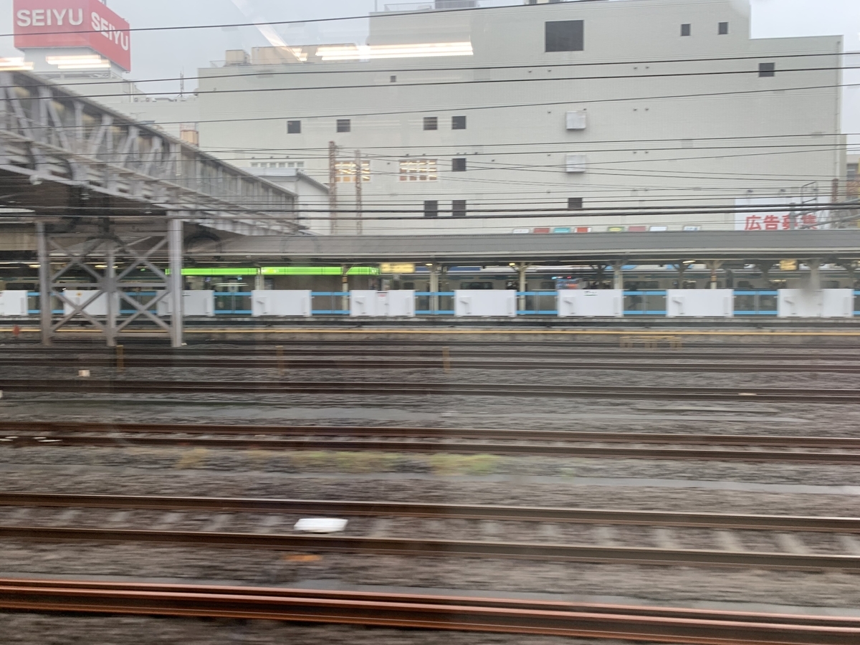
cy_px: 322
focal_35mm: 26
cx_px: 430
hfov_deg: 67.3
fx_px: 646
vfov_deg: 53.1
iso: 40
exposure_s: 1/98
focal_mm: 4.25
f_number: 1.8
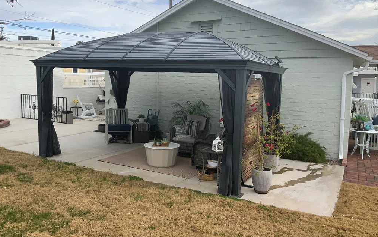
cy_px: 106
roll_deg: -0.5
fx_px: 319
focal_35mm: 31
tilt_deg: -5.7
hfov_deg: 61.2
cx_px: 189
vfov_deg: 40.6
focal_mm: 3
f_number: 1.8
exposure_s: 1/1168
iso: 16
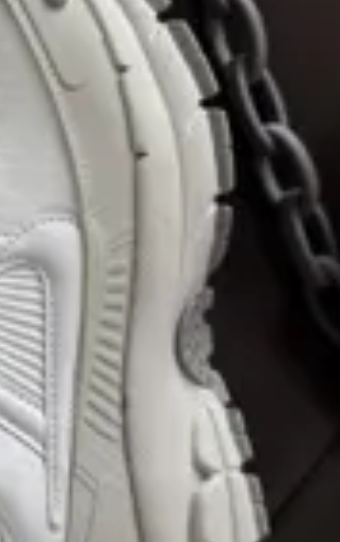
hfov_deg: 14.5
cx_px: -107
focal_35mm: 86
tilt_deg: -80.7
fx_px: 1272
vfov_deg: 24.0
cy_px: 202
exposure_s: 1/121
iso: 64
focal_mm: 6.76
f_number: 1.78
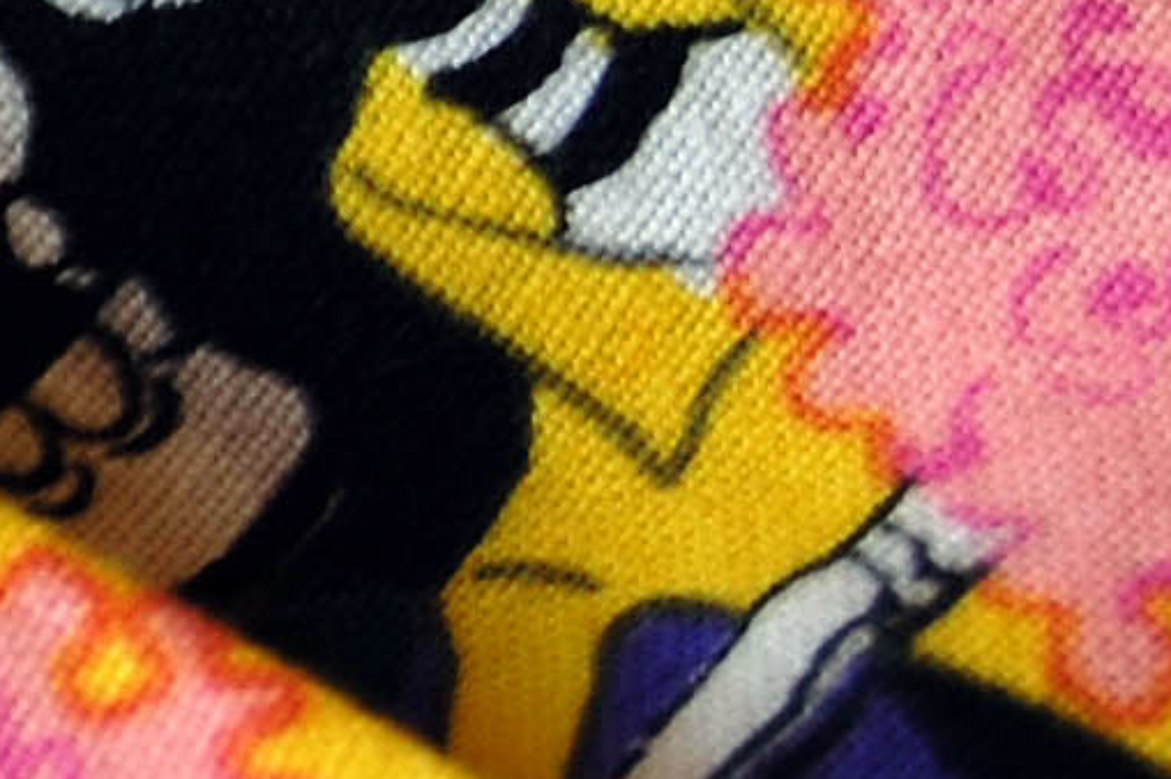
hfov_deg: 5.1
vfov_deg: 3.4
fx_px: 13001
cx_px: -1169
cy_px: 175
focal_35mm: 400
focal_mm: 45
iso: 200
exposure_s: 1/20
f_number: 5.3
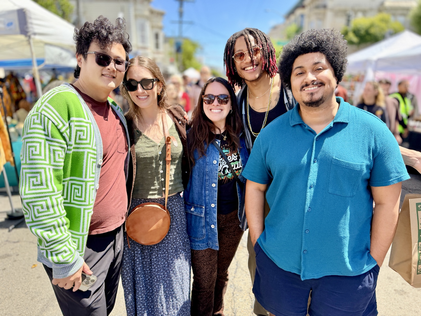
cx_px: 210
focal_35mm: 24
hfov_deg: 71.6
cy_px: 158
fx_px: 292
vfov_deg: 56.8
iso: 100
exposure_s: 1/1618
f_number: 1.78
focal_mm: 6.76
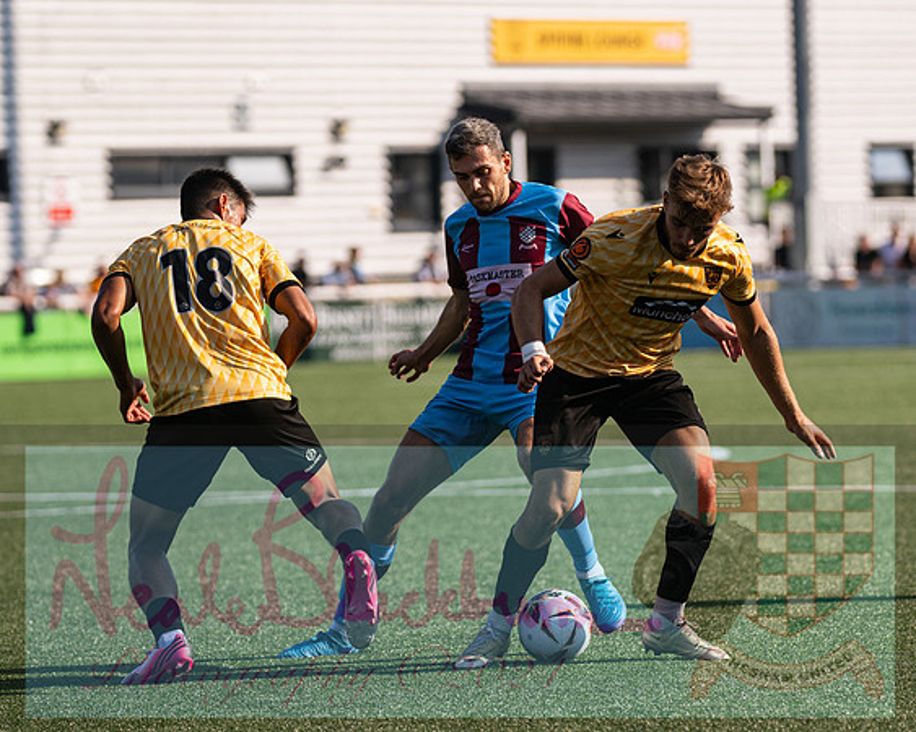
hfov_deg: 7.4
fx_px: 7035
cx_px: 613
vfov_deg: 6.0
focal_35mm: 260
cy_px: 259
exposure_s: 1/3200
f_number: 2.8
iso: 200
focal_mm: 170
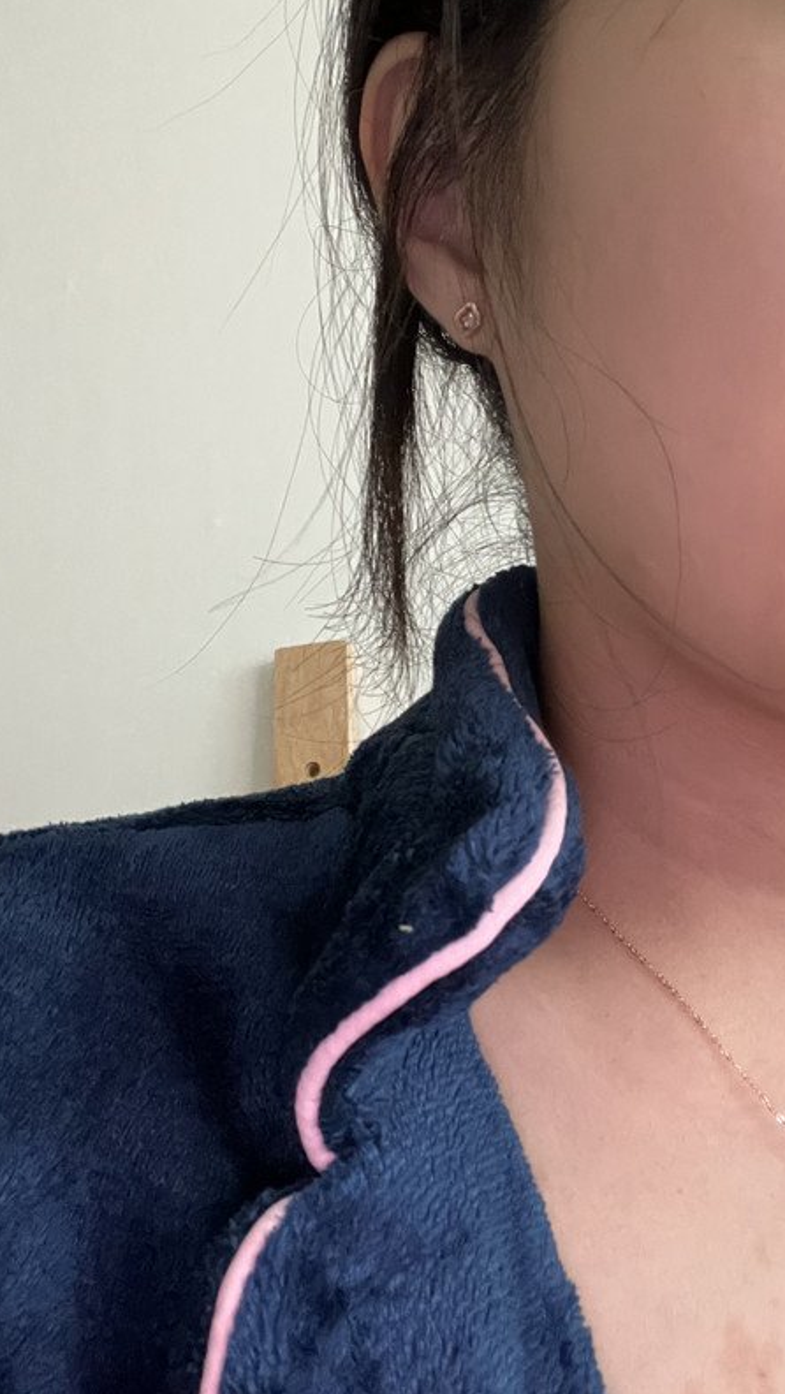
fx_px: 1220
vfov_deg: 59.5
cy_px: 695
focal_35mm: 33
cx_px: 459
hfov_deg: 35.6
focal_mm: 2.71
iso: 800
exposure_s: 1/25
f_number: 2.2
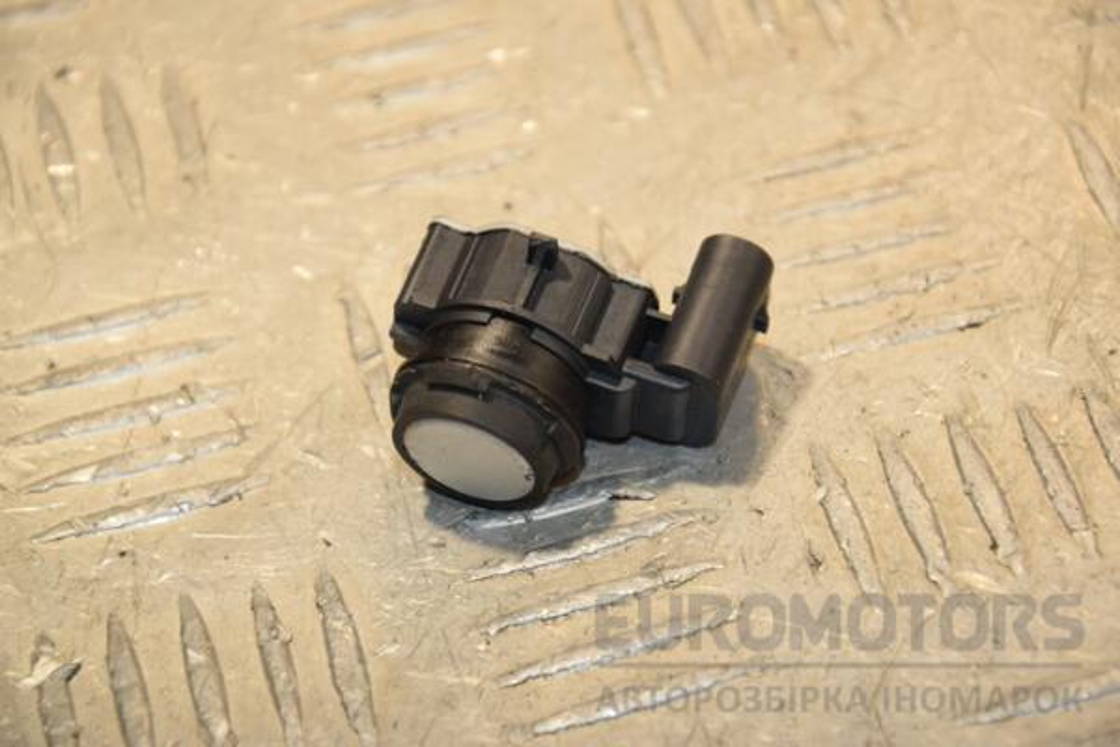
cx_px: 560
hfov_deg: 13.0
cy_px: 374
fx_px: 4900
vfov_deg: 8.7
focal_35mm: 158
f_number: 7.1
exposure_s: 1/200
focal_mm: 105
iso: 800
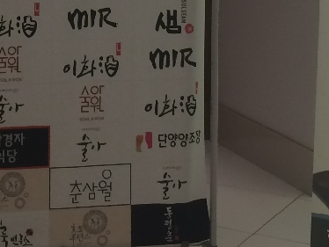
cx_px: -57
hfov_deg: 15.4
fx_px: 1179
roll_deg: +0.5
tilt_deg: -2.3
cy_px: -105
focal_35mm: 124
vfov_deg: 11.5
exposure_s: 1/30
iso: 40
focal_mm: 4.15
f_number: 2.2
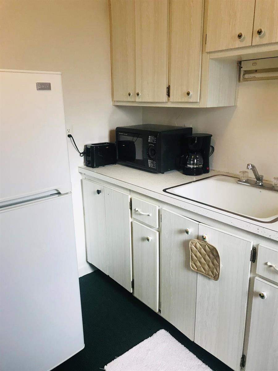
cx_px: 139
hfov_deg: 49.7
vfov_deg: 63.4
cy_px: 186
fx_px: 300
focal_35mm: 28
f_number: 1.8
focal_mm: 3.99
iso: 25
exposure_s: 1/30
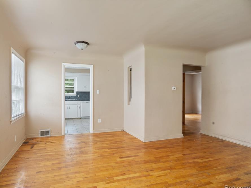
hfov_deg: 59.7
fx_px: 218
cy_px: 96
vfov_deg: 46.8
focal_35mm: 30
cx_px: 108
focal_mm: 27
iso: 320
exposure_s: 1/1.67
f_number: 9
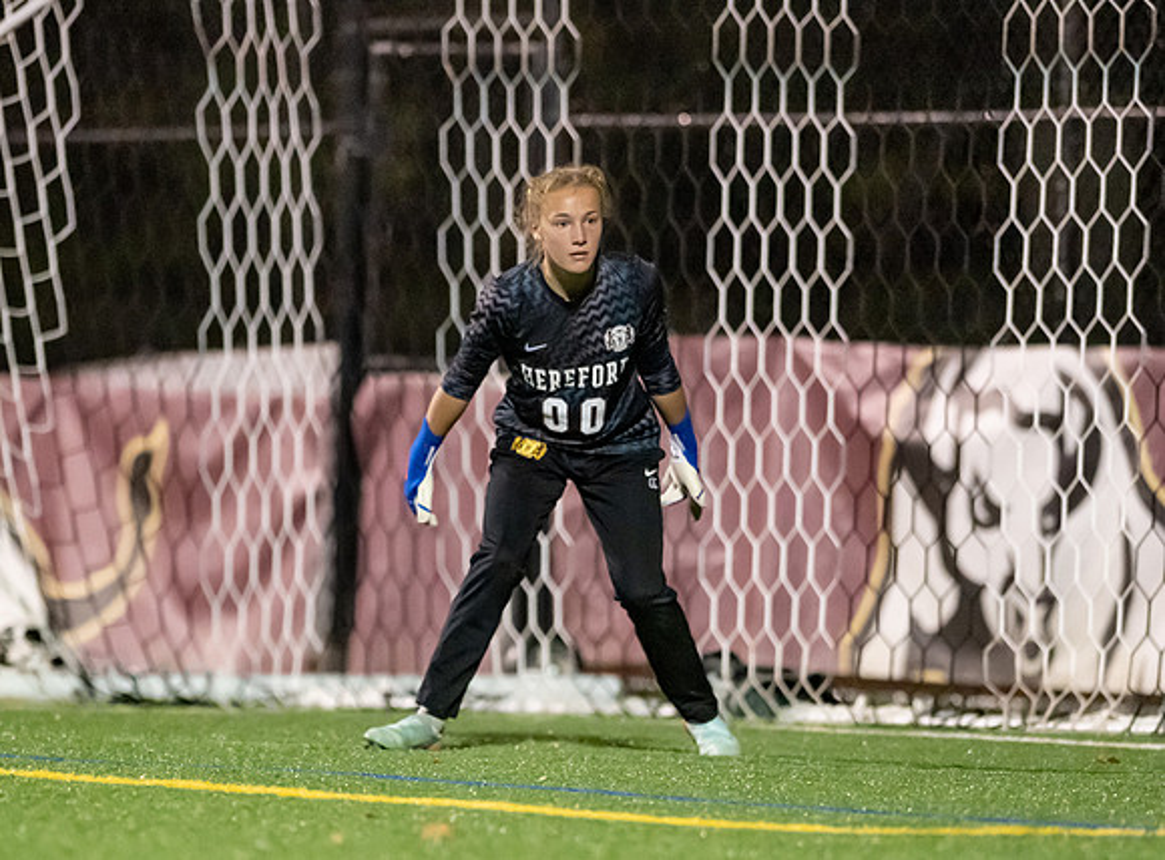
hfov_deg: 4.4
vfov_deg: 3.2
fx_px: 15176
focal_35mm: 454
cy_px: 494
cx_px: 527
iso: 14400
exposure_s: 1/640
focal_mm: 300
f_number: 2.8
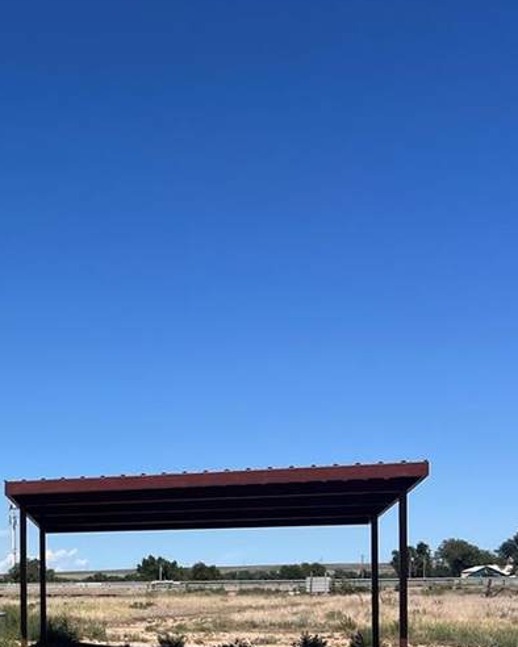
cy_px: 611
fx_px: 1264
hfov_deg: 20.7
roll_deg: +1.4
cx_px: -195
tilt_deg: -2.3
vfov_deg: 27.4
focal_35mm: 66
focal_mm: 5.7
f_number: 1.5
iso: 50
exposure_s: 1/6579
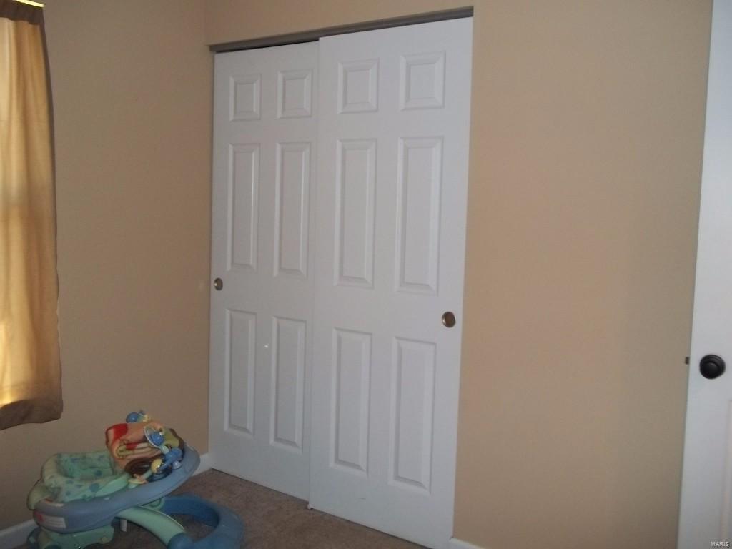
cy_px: 274
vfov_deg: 44.2
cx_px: 366
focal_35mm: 32
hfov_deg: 56.8
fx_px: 677
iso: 160
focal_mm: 5.7
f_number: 2.9
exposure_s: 1/30
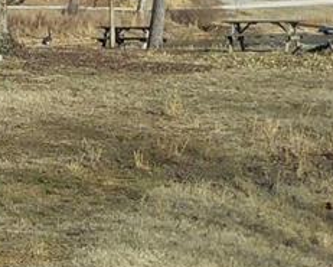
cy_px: 126
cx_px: 26
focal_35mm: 130
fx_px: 1282
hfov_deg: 14.6
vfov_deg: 11.9
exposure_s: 1/1250
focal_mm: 4.1
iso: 125
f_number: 3.3
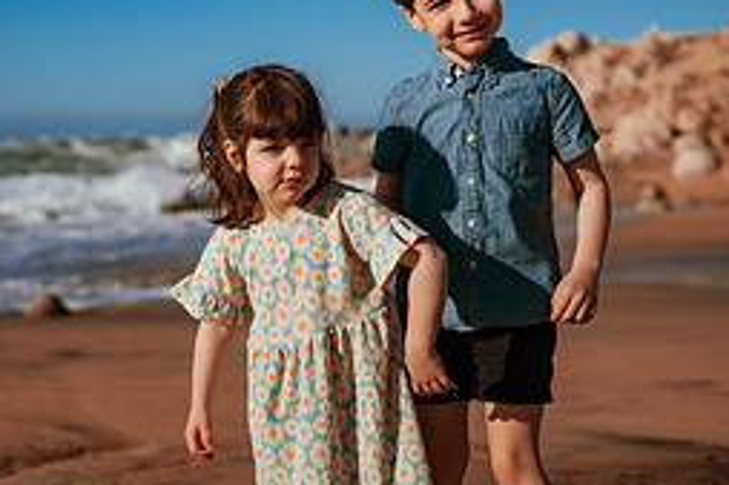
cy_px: 288
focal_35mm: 80
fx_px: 1619
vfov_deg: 17.0
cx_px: 258
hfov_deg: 25.3
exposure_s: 1/8000
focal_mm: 35
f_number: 2
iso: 50
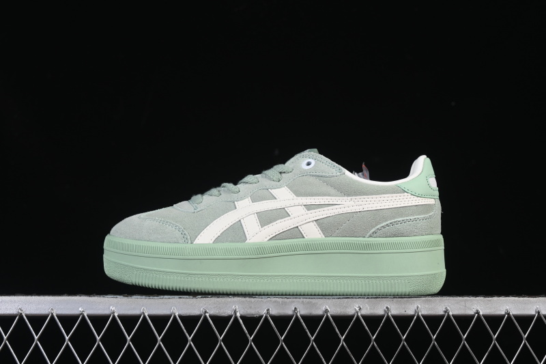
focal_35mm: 75
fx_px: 1137
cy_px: 182
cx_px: 273
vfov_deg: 18.2
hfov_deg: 27.0
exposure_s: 1/80
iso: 160
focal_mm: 50
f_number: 8
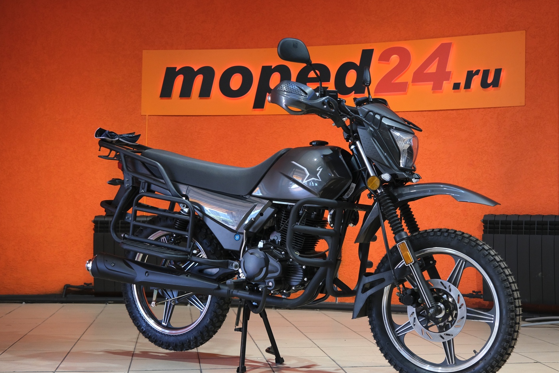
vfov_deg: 26.0
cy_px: 185
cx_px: 307
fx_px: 808
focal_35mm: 52
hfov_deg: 38.1
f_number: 4
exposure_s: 1/100
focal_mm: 30.8
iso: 1250
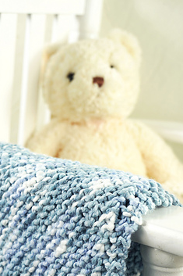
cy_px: 214
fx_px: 595
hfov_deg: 17.3
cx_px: 35
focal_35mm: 78
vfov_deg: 25.6
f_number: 5
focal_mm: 43
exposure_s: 1/50
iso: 100
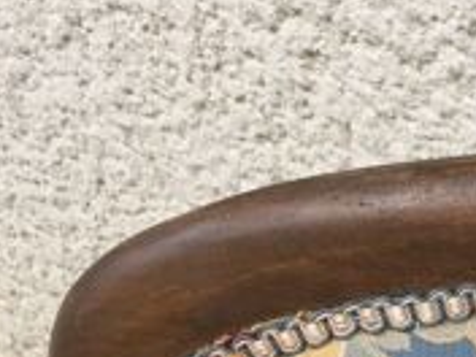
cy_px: 400
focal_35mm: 99
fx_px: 1361
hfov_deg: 17.6
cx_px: 738
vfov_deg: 14.6
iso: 32
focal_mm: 4.15
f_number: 2.2
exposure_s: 1/694
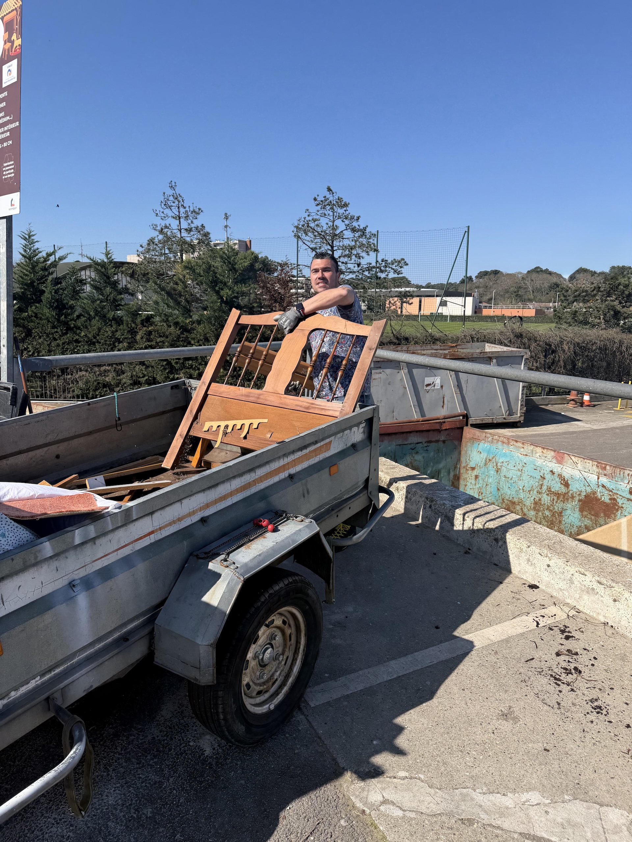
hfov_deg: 56.8
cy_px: 421
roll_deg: -0.9
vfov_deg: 71.6
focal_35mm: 24
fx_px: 584
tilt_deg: -11.7
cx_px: 316
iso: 80
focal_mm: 6.76
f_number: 1.78
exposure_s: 1/4405
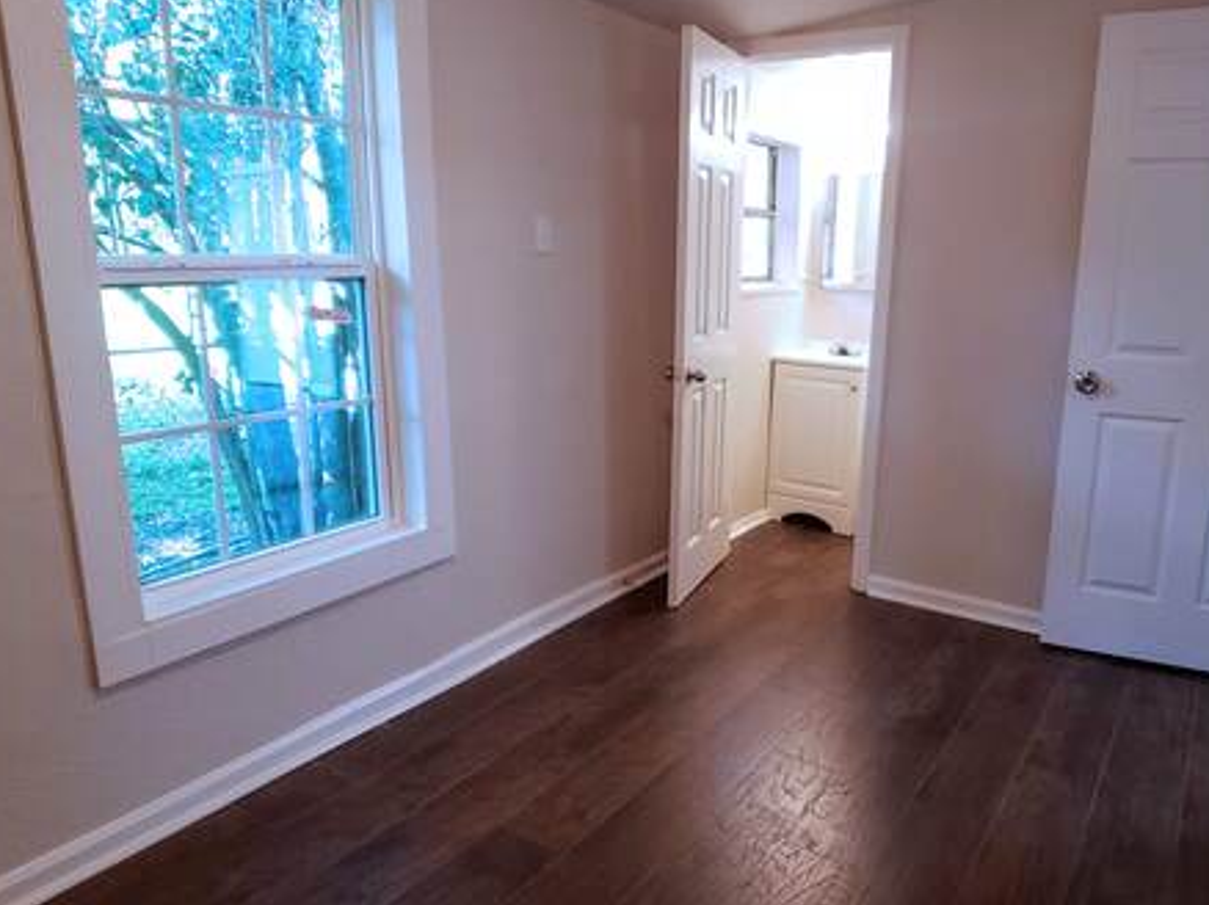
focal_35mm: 38
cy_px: 422
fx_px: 1326
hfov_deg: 48.8
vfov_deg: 37.7
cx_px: 715
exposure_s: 1/60
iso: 250
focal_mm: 4.3
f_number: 1.5
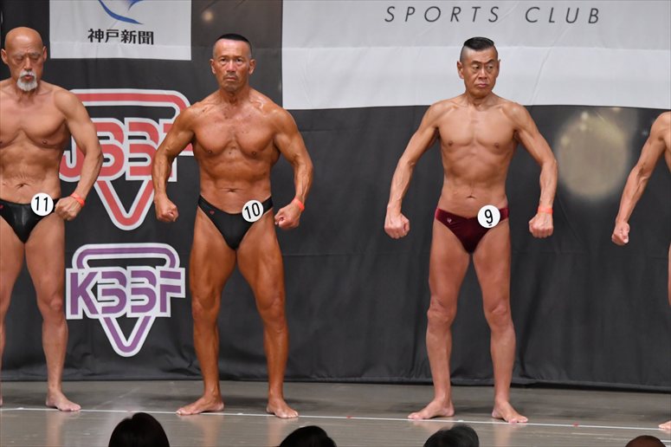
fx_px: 4192
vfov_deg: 6.1
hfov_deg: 9.2
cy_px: 224
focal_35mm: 225
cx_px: 336
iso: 5000
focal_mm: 150
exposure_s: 1/400
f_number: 5.6
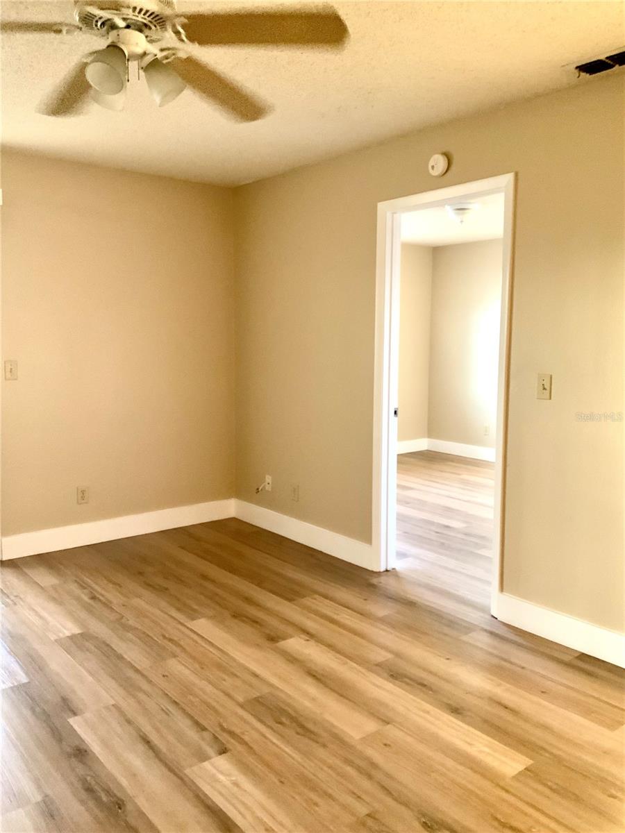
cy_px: 416
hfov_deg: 48.2
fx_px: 698
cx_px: 312
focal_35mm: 29
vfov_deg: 61.7
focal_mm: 3
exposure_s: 1/40
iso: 250
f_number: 1.8
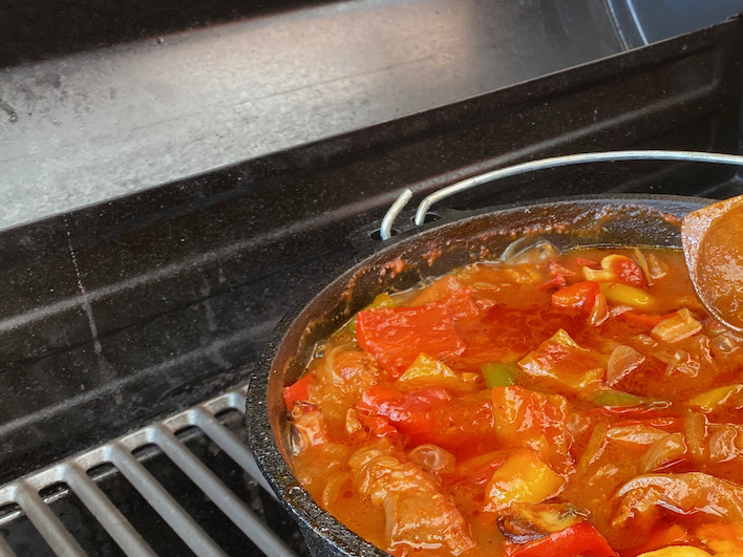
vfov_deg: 30.6
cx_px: 603
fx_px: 1009
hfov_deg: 38.8
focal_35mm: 47
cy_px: 386
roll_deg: -0.4
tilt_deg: -34.1
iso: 125
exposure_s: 1/121
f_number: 1.8
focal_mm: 4.25
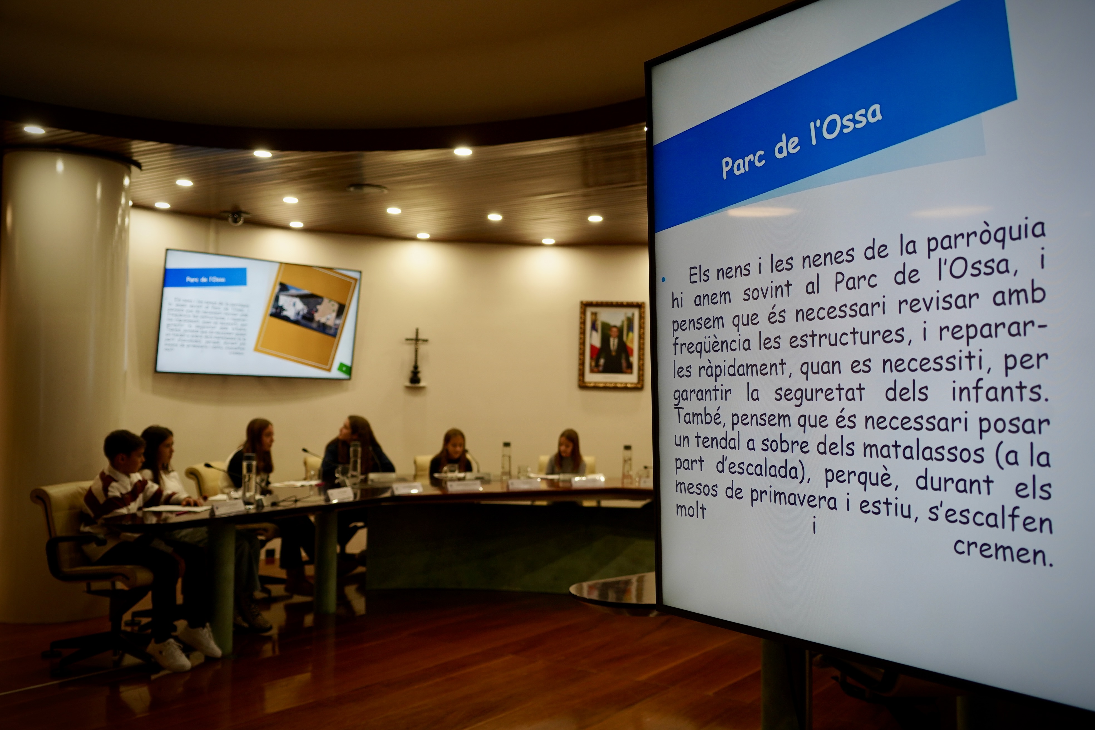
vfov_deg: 41.1
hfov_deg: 58.7
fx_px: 973
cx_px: 548
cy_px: 365
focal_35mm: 32
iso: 800
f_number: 4
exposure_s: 1/160
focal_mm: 32
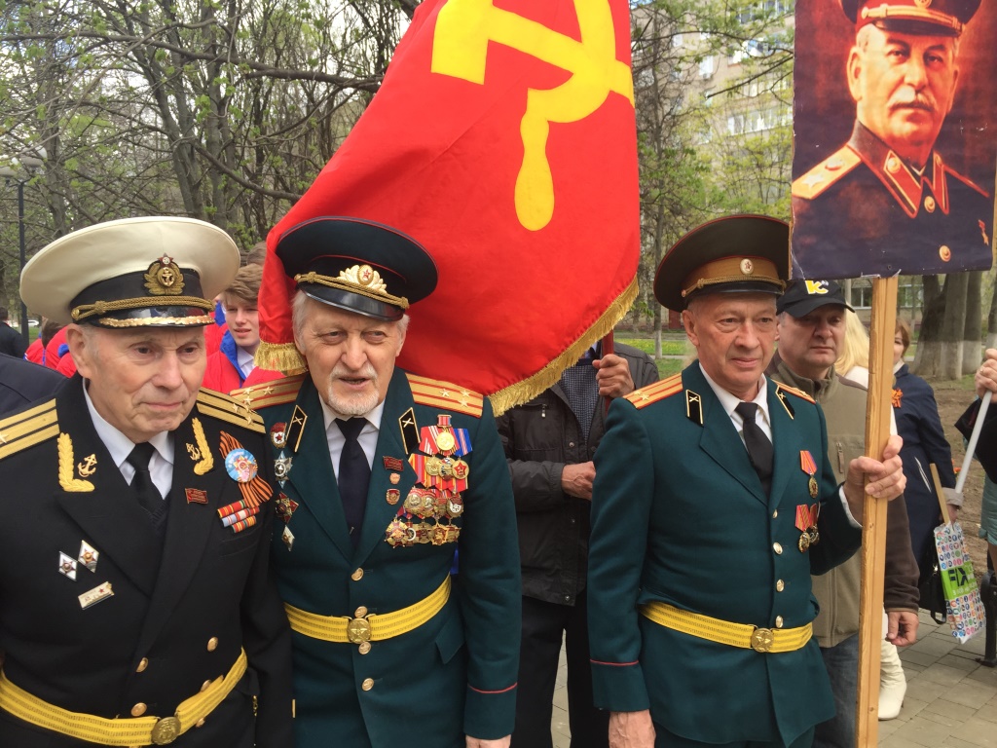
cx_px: 498
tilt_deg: -8.5
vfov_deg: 48.2
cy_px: 374
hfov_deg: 61.7
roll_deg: +1.8
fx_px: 835
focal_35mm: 29
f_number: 2.2
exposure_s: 1/297
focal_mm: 4.15
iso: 32
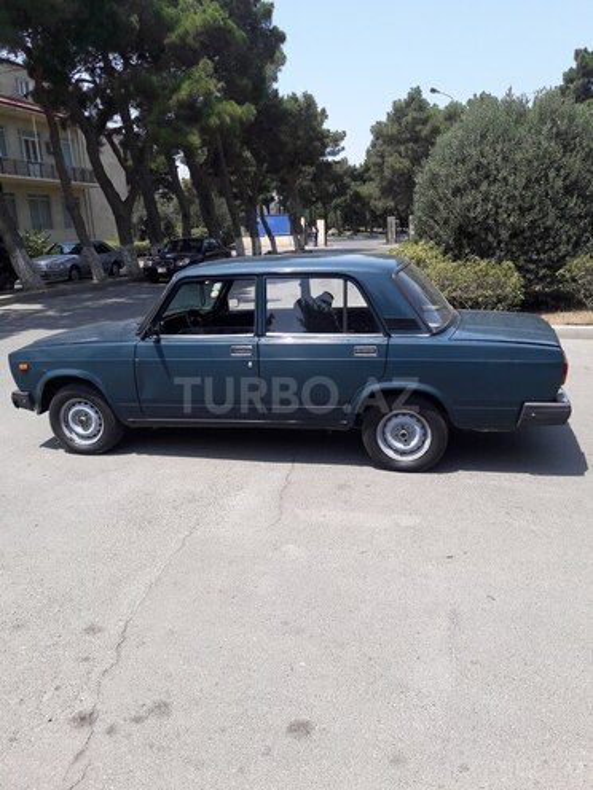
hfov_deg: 49.7
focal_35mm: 28
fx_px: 640
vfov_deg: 63.4
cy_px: 395
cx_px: 296
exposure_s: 1/1124
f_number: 1.9
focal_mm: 3.7
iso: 40
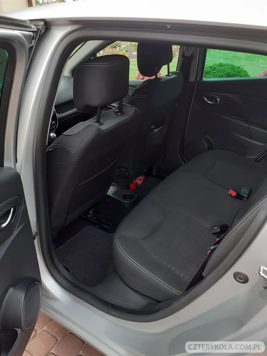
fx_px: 278
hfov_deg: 51.3
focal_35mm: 27
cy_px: 178
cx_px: 134
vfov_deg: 65.3
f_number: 1.9
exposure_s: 1/100
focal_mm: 3.6
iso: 64
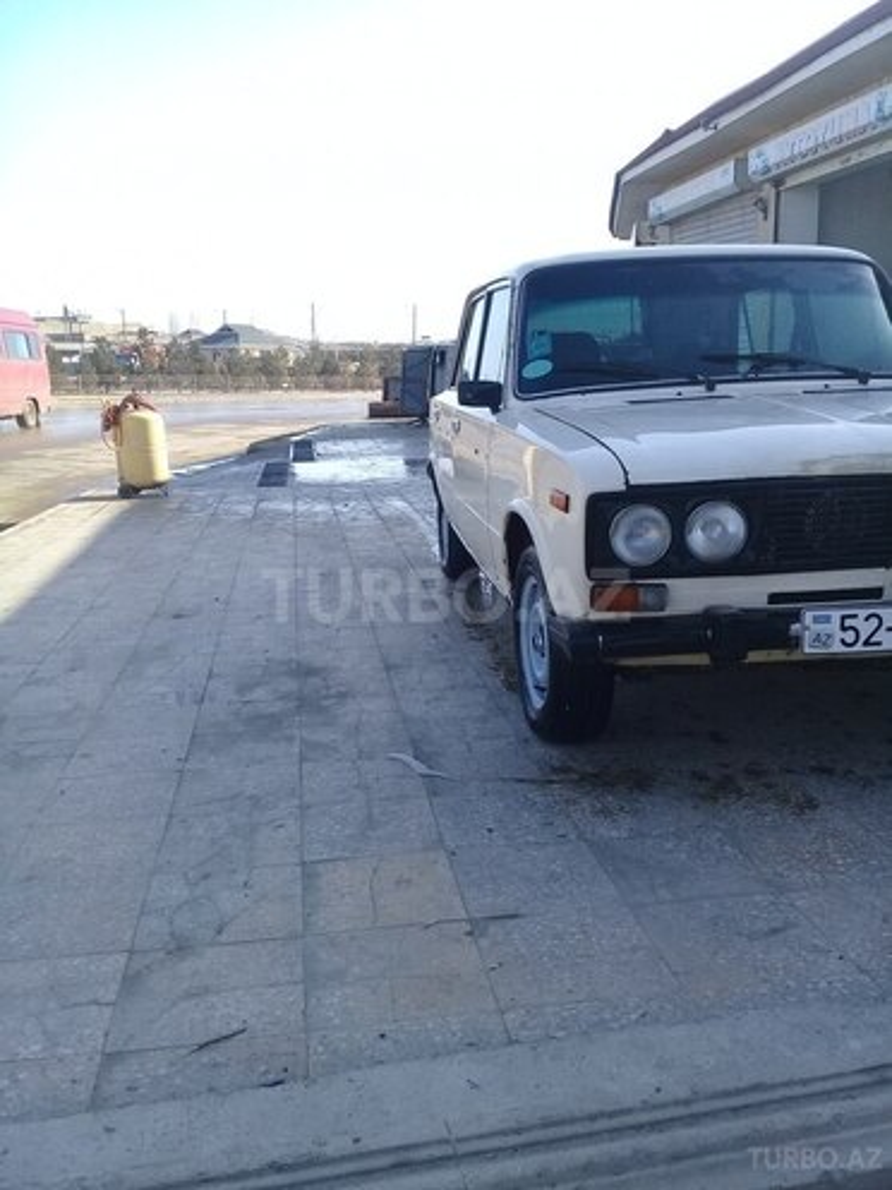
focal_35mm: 31
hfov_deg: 45.4
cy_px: 595
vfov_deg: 58.4
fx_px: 1065
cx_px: 446
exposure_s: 1/612
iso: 50
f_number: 2.2
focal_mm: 3.3
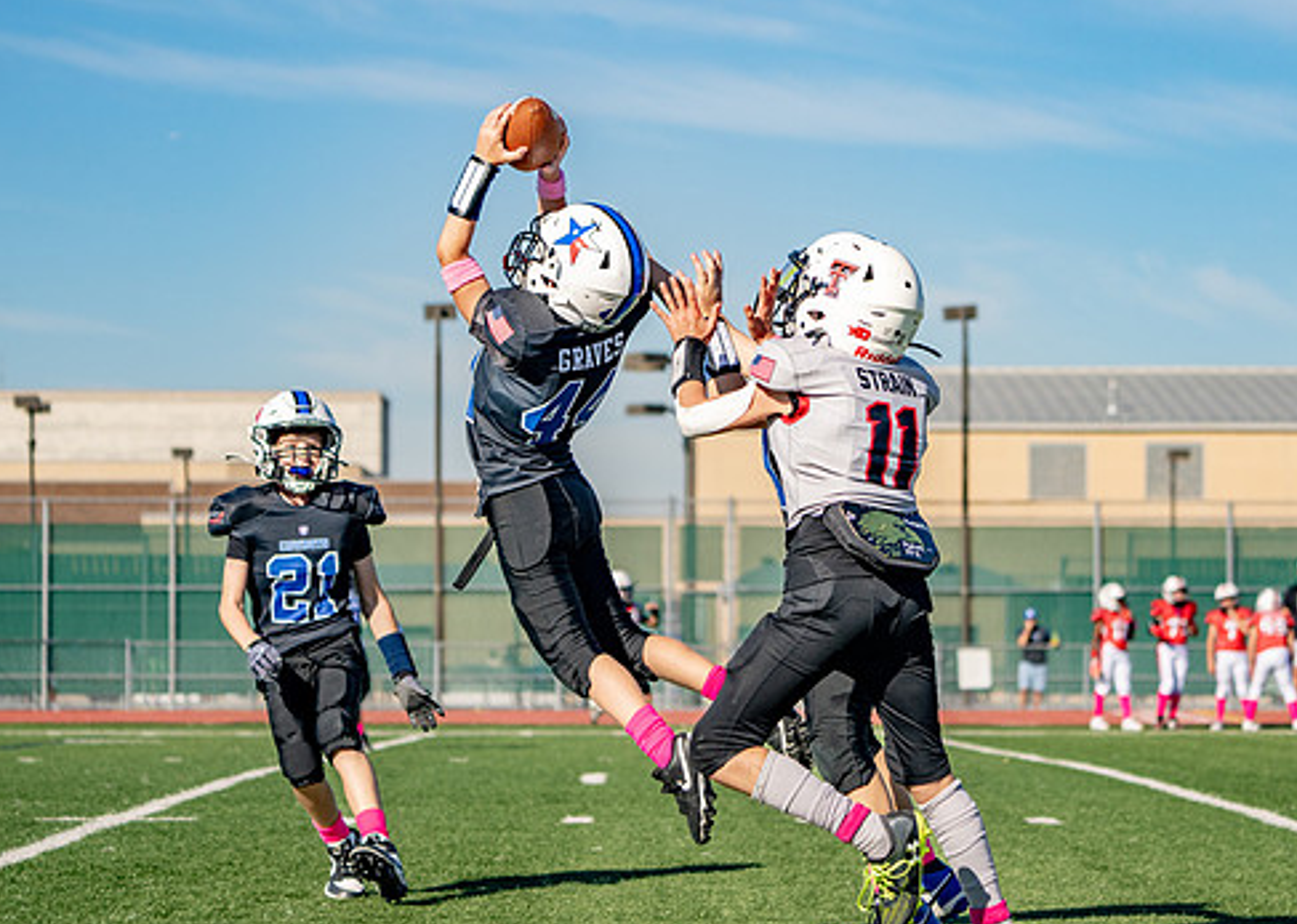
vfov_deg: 10.4
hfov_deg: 14.5
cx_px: 767
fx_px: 5079
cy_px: 437
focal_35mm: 138
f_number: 4.5
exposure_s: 1/2500
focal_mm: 100
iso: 320
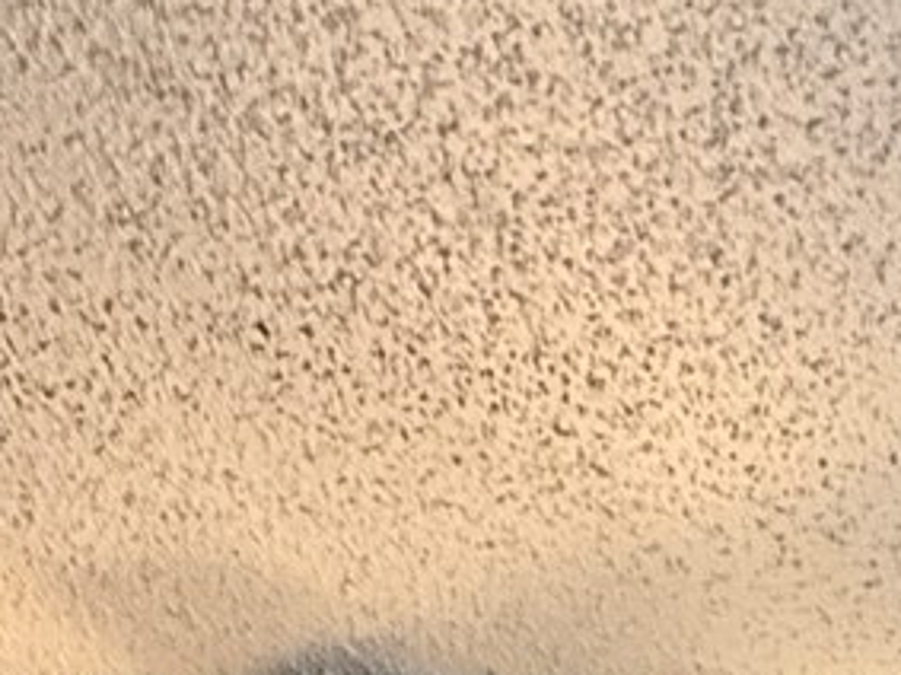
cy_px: 2175
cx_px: 1344
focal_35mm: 95
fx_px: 2472
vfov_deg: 10.1
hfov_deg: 18.4
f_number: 2.2
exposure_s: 1/60
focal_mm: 2.22
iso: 320
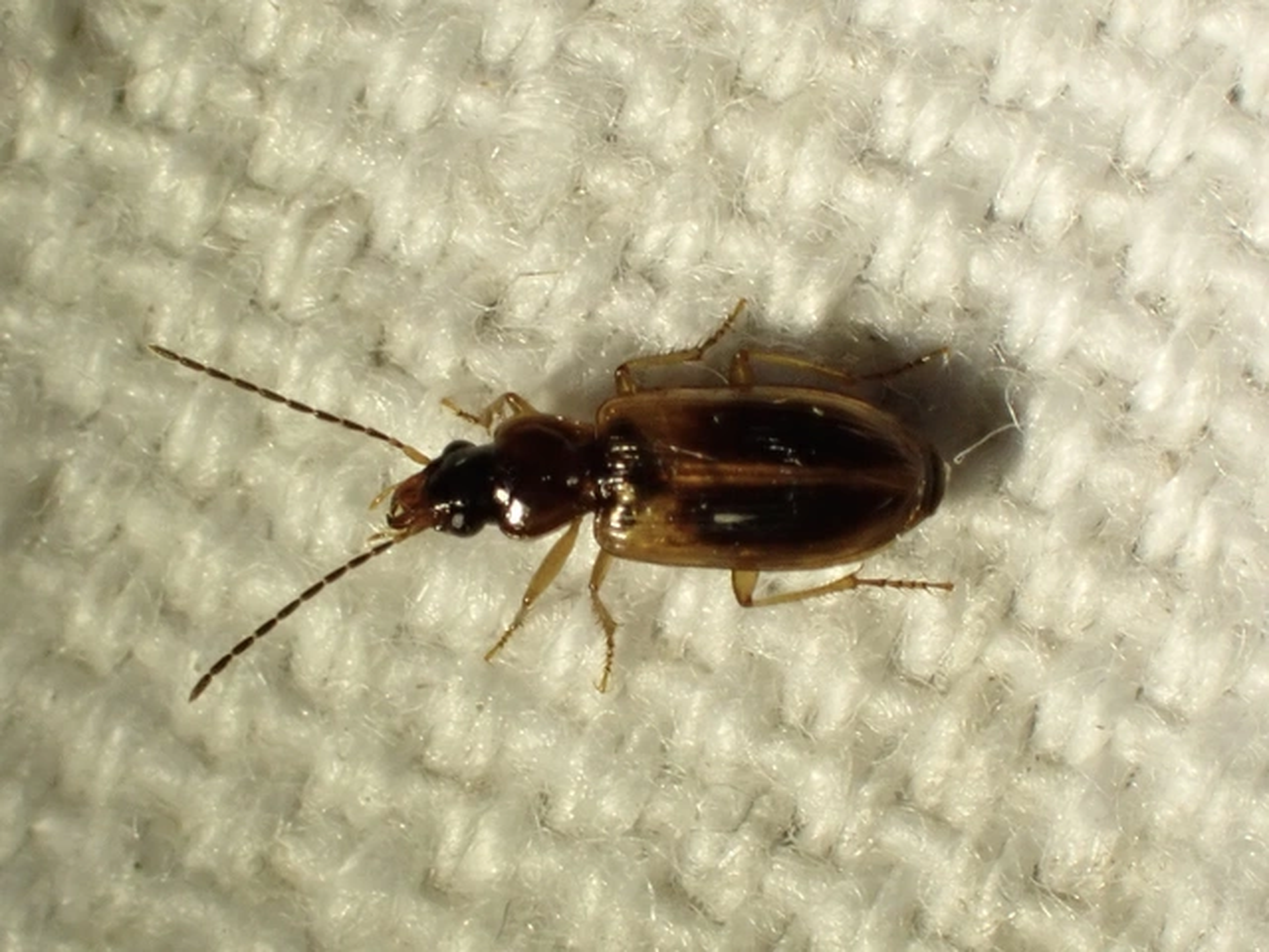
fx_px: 3666
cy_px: 476
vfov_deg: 14.8
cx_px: 634
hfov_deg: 19.6
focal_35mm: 100
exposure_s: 1/400
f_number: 18
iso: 320
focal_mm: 18
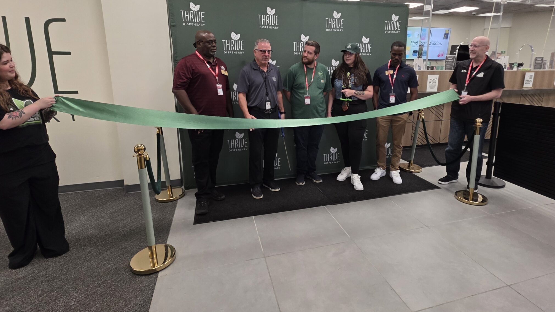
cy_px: 122
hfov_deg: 92.5
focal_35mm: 18
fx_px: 265
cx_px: 295
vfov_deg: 60.4
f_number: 1.9
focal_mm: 2.2
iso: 200
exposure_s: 1/120
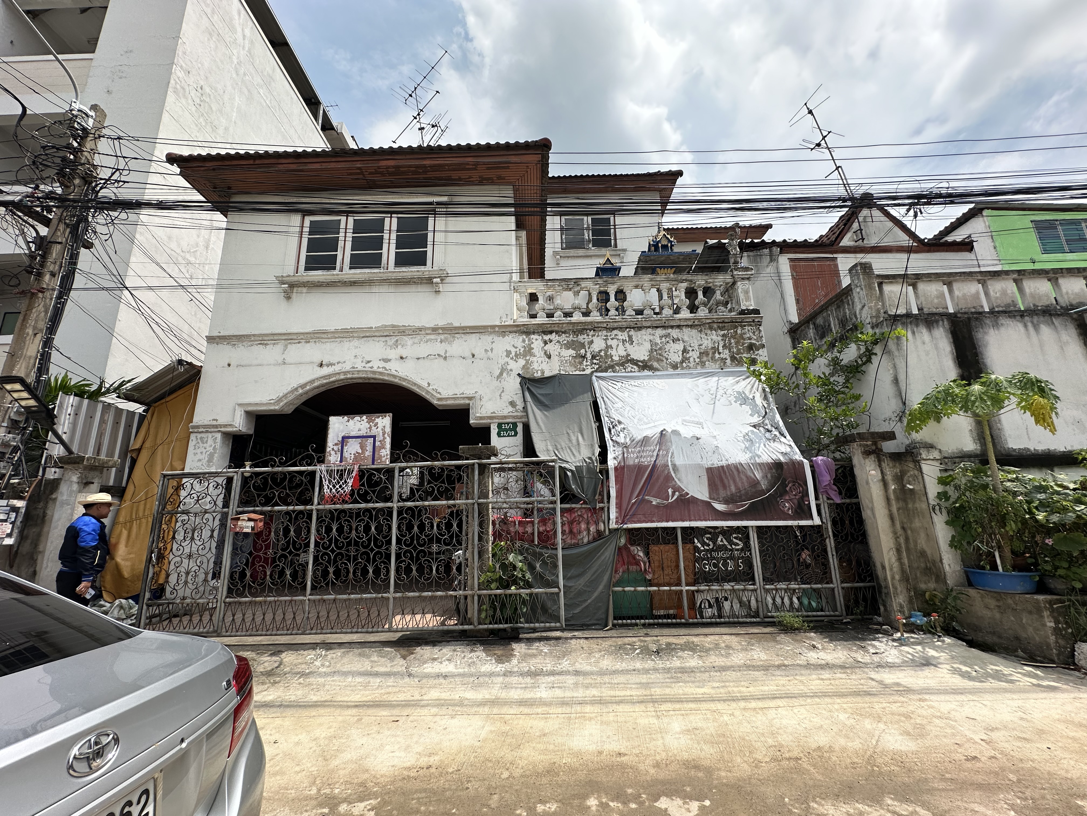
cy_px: 408
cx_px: 544
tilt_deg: +14.2
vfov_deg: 85.7
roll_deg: +1.9
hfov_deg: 102.1
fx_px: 440
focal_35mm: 14
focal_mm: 2.22
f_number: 2.2
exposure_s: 1/2132
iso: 40
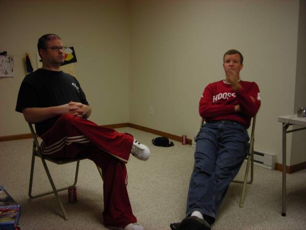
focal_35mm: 38
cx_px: 153
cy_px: 115
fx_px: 336
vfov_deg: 37.7
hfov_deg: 49.0
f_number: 3.2
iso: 50
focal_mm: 6.3
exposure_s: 1/11.2
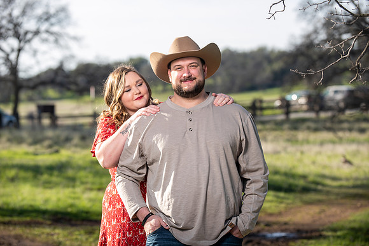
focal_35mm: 116
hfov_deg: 17.6
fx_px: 1189
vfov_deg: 11.8
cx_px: 184
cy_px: 123
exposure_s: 1/250
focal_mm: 116
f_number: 4
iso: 50
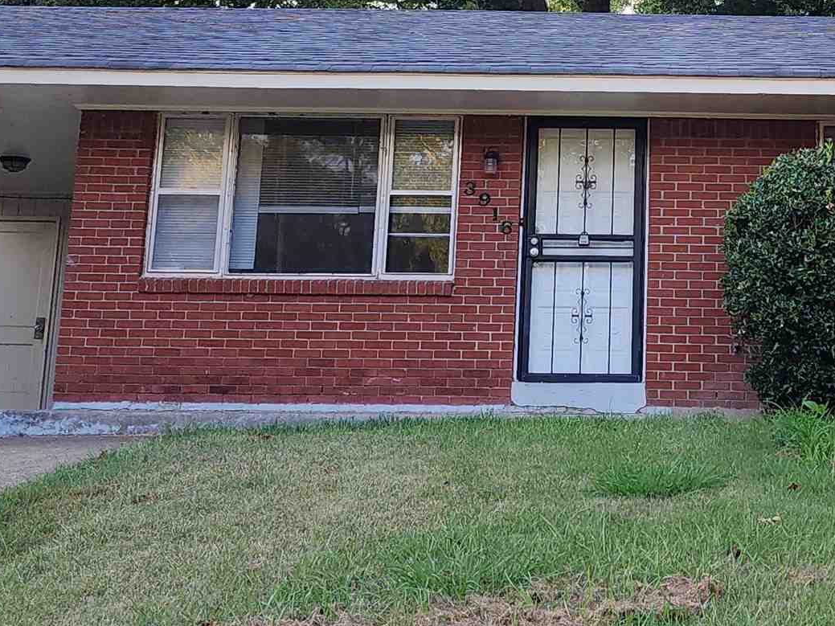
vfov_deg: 21.0
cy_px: 36
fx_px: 1640
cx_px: 673
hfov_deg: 28.0
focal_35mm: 68
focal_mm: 6.4
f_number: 1.8
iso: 25
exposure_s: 1/120
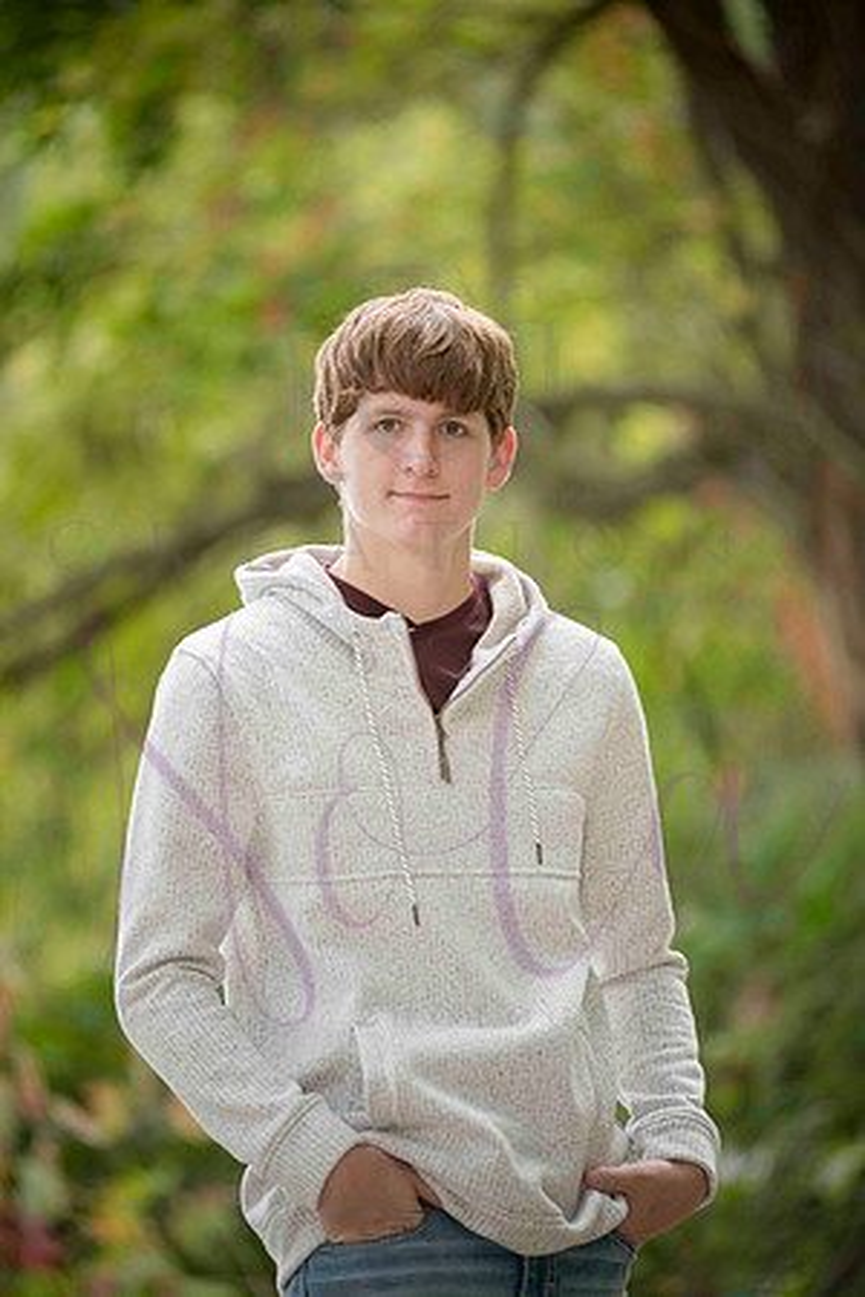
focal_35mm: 200
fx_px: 7208
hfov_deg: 6.9
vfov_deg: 10.3
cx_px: 432
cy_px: 648
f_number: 2.8
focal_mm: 200
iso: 800
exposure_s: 1/640
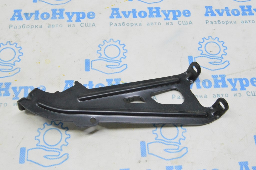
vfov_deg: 29.8
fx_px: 320
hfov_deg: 43.6
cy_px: 85
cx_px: 128
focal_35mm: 45
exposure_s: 1/20
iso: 6400
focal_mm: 30
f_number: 20
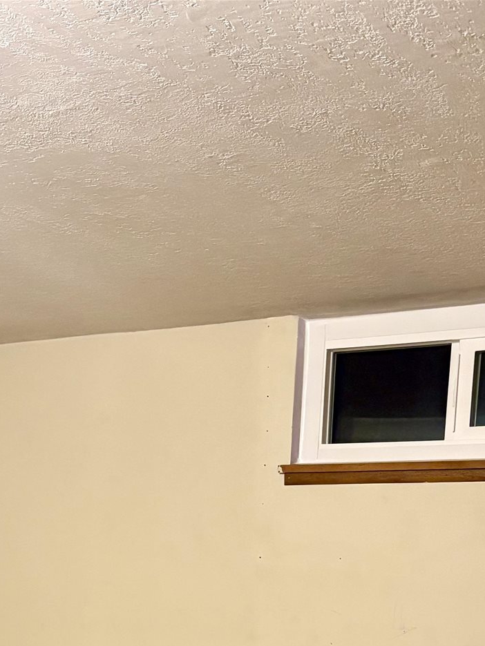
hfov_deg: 22.8
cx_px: 137
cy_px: 794
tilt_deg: -9.6
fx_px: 1196
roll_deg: -2.4
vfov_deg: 26.5
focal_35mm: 64
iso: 400
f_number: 1.6
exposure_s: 1/60
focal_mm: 5.96
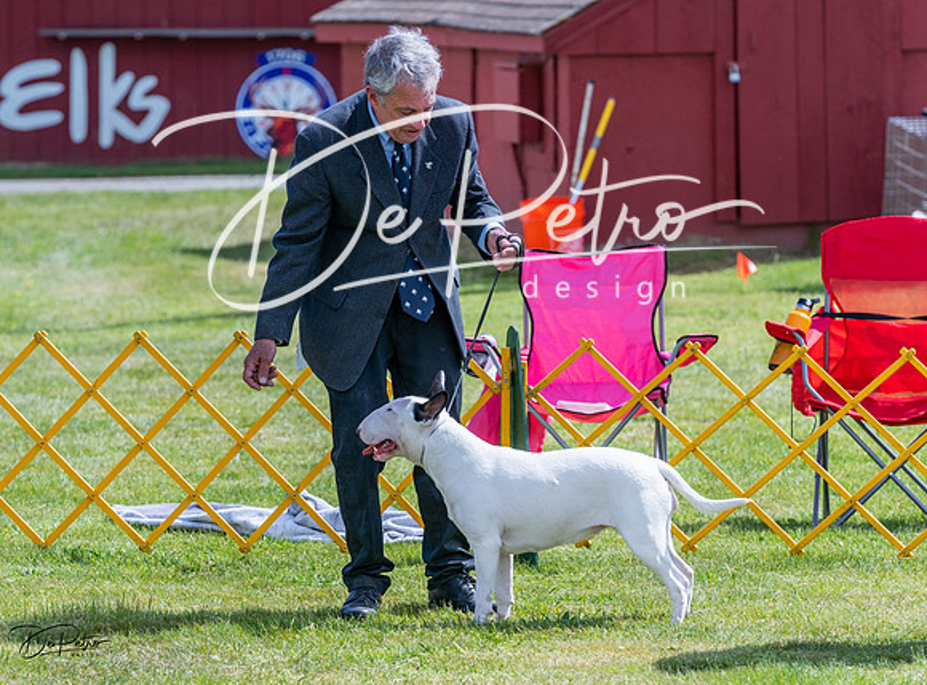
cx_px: 434
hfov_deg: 8.4
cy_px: 392
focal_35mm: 236
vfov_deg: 6.2
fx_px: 6283
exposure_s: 1/1600
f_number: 5.6
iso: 400
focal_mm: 192
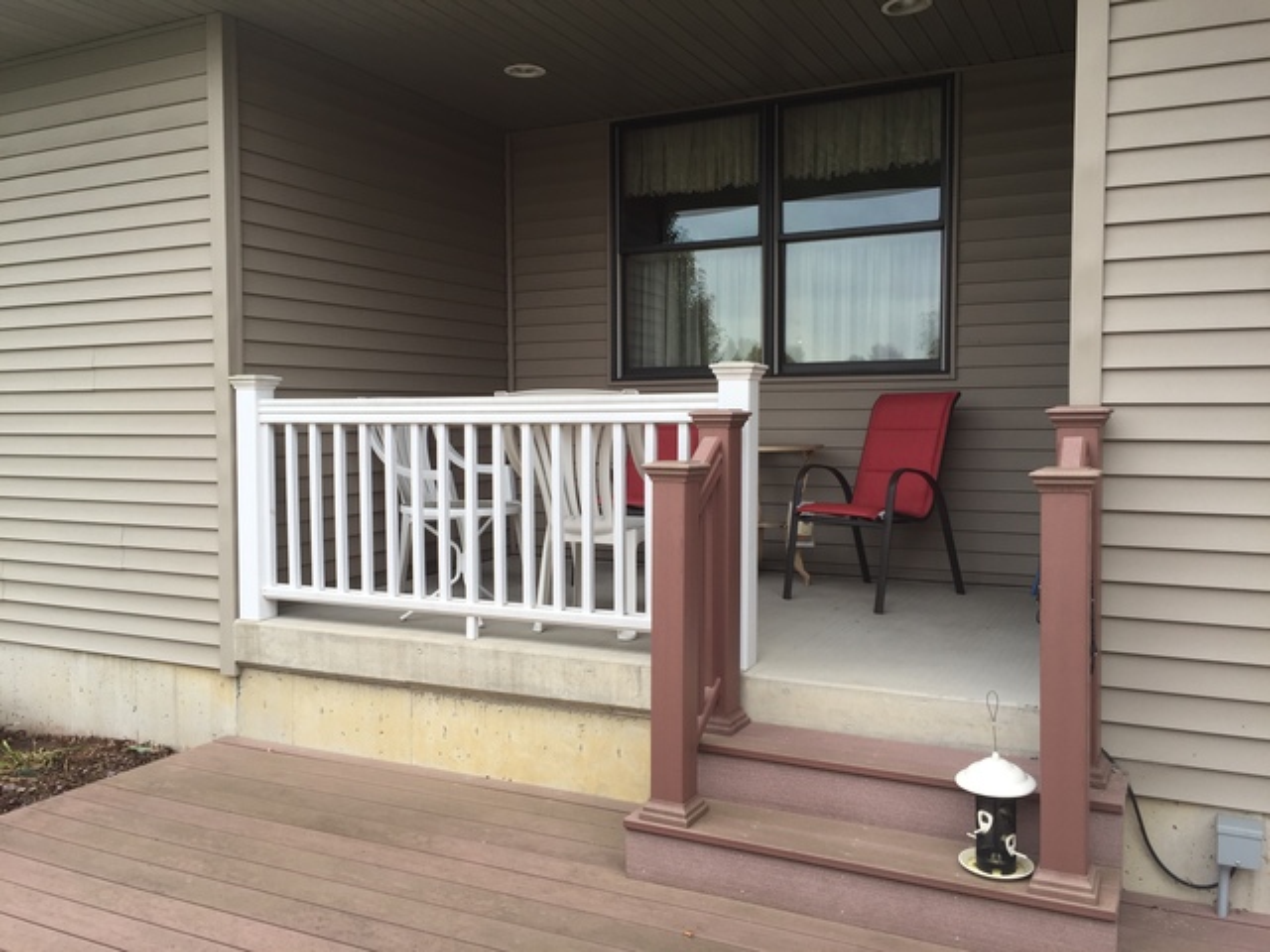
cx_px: 635
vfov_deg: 48.2
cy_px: 476
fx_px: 1064
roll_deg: -0.2
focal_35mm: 29
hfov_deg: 61.7
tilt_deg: -3.5
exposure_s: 1/159
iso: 32
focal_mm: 4.15
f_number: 2.2
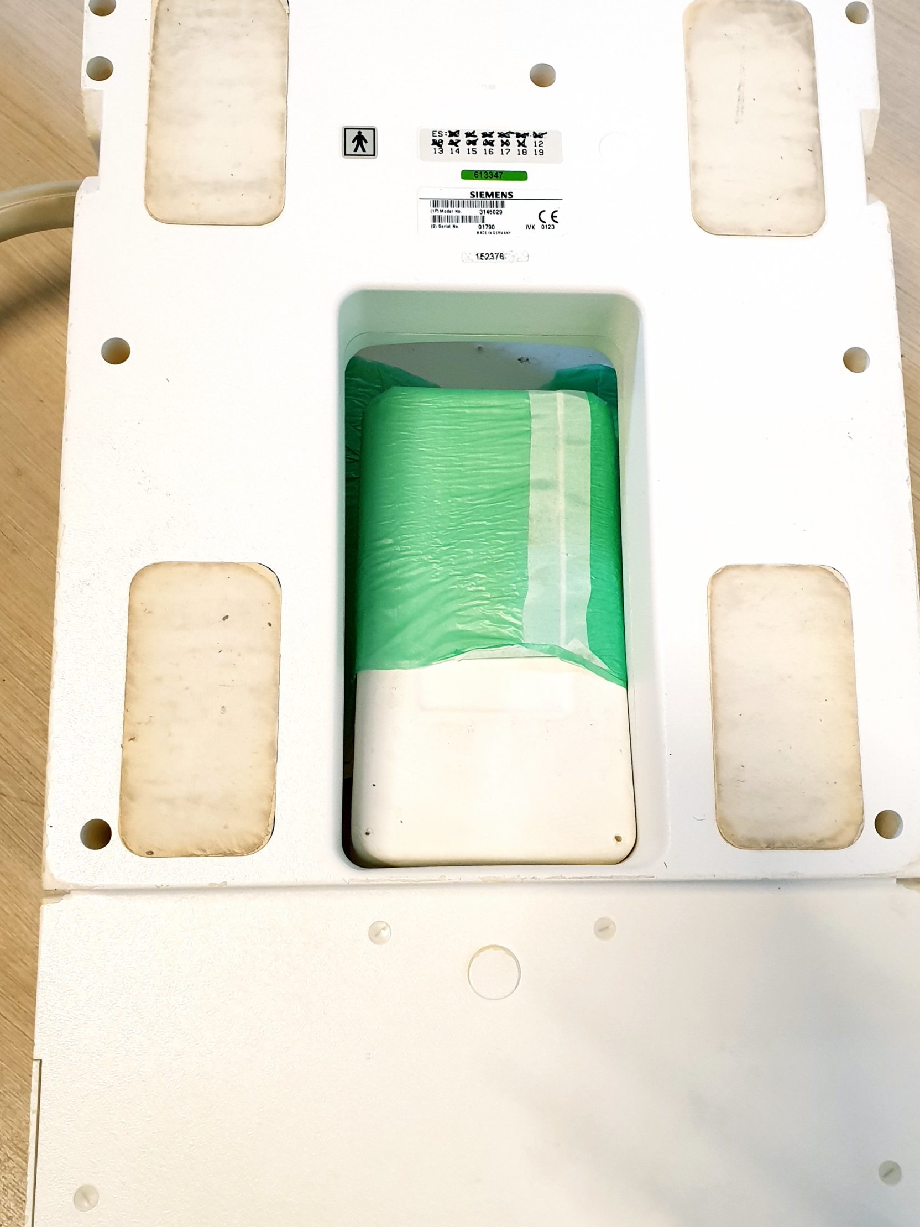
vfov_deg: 60.0
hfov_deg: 46.8
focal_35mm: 30
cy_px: 605
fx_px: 1063
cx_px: 488
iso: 200
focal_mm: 4.3
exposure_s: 1/50
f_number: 2.4
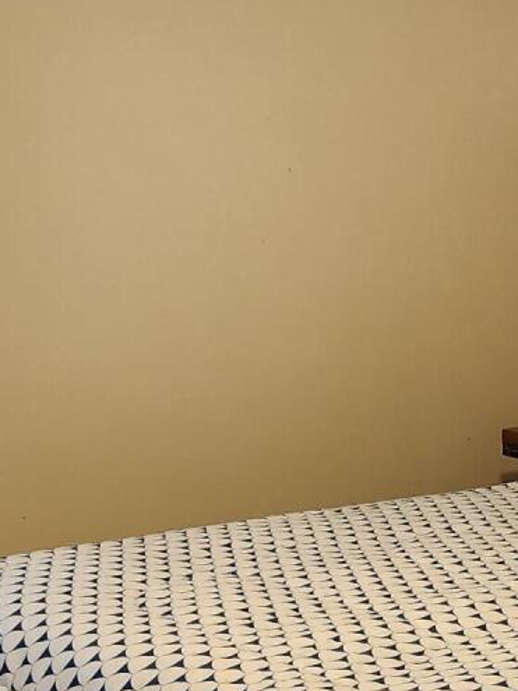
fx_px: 1856
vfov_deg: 21.1
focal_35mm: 93
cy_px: 402
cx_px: 480
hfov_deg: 15.7
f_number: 1.8
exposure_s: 1/120
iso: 400
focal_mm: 6.4
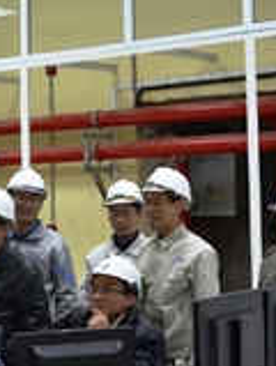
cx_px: -58
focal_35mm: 92
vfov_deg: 21.1
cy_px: 148
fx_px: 979
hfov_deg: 15.4
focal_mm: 21
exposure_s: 1/80
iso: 800
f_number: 4.5
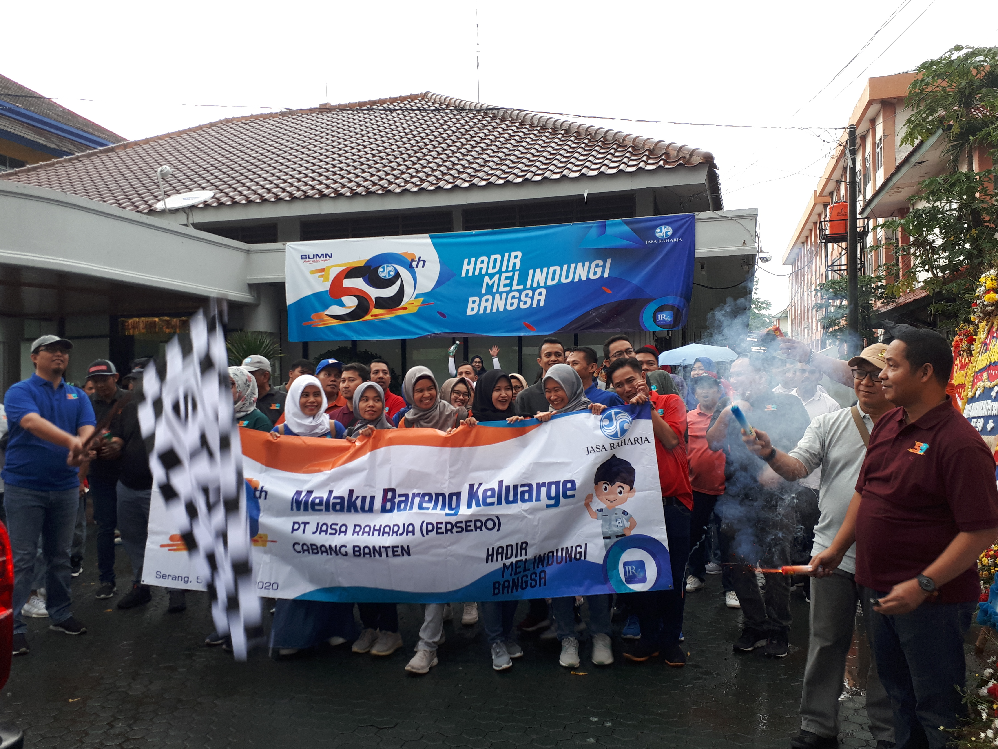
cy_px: 366
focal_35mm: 28
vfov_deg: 49.7
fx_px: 807
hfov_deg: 63.4
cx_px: 485
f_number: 1.9
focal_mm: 3.6
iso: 40
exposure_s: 1/33
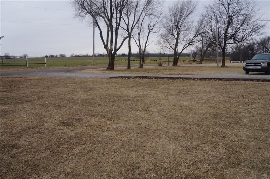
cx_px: 135
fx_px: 236
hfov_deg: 59.6
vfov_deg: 41.5
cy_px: 90
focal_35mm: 32
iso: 200
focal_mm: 21
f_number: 13
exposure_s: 1/125
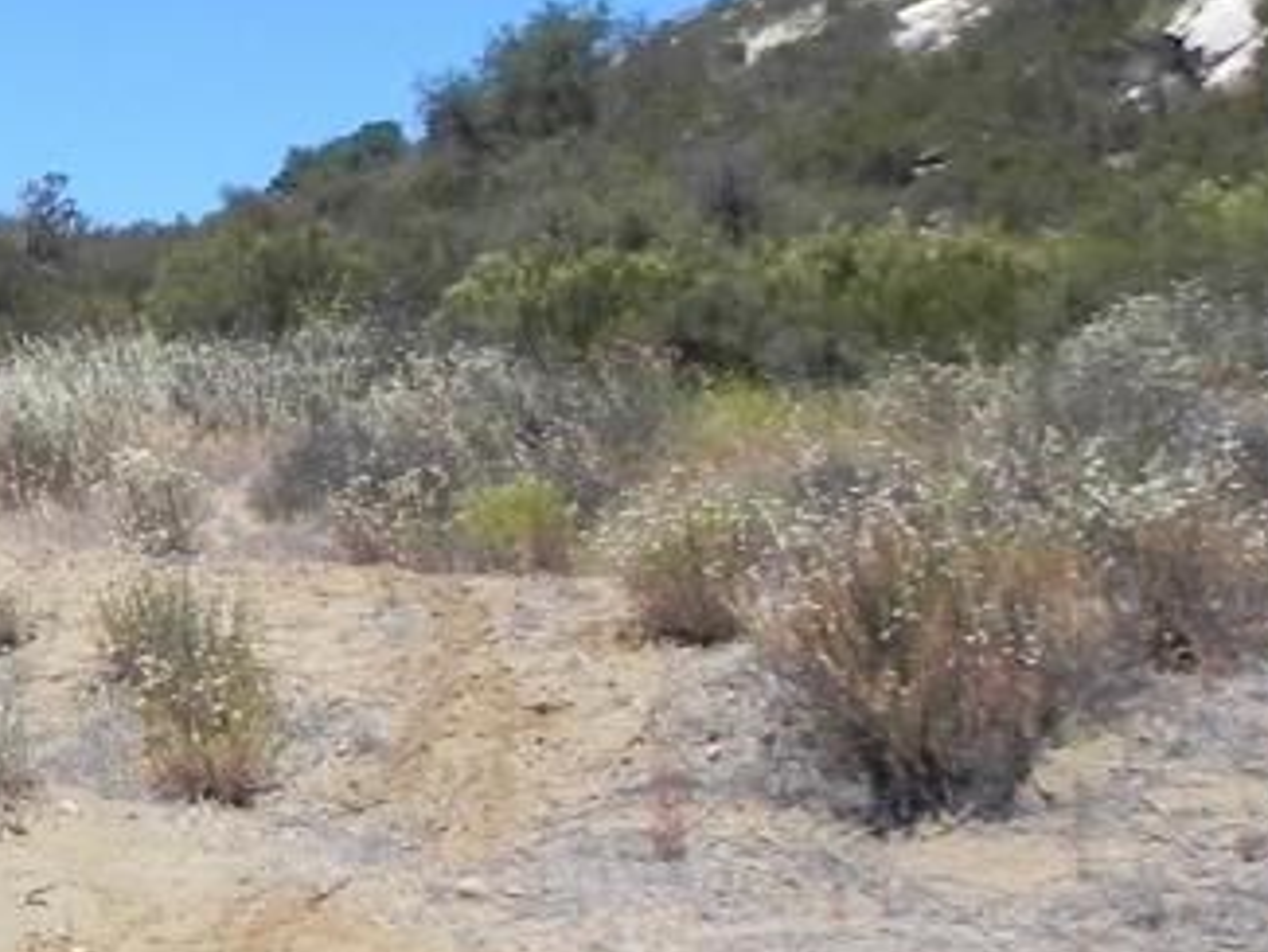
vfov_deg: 18.0
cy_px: 363
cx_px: -484
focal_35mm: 82
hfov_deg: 21.1
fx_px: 3005
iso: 160
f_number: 7.1
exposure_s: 1/344
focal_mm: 4.6
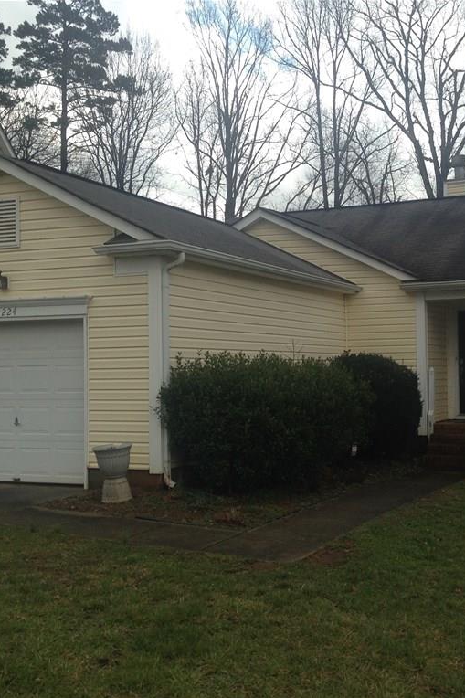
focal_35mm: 46
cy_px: 350
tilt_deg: +0.8
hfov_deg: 29.0
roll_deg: +0.0
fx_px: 892
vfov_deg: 42.8
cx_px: 317
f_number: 2.4
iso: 50
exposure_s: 1/1085
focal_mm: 4.12
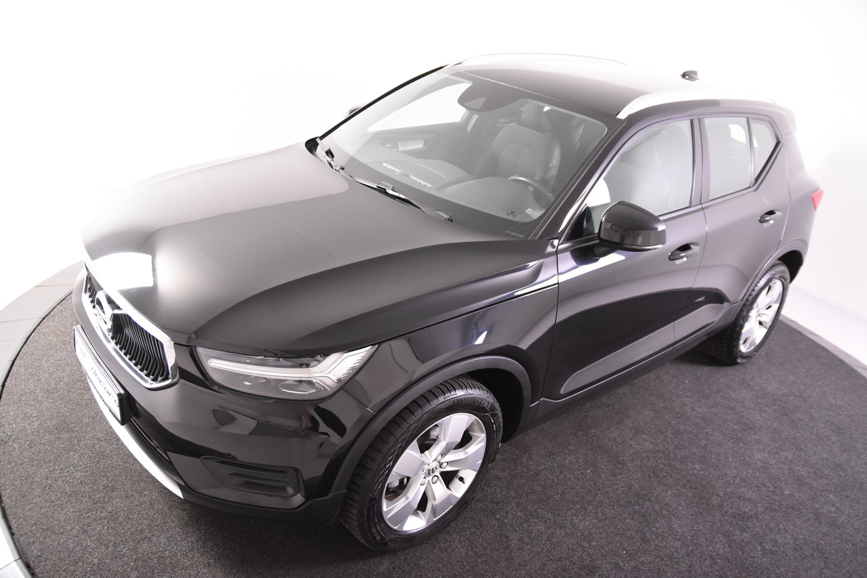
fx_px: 722
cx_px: 434
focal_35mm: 30
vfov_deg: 43.6
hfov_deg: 61.9
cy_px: 289
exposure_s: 1/40
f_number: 3.2
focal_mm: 20
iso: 1600
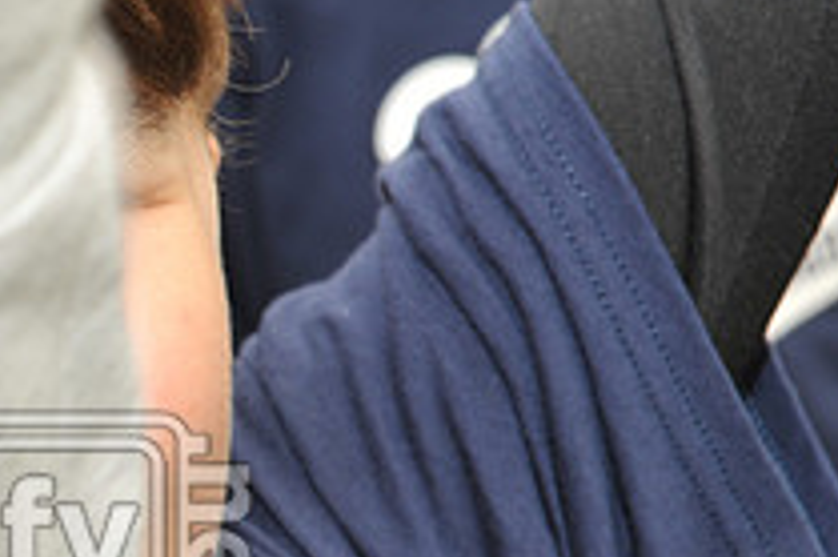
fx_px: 4512
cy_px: 561
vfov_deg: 7.0
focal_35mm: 194
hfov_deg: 10.4
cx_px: -253
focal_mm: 70
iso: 400
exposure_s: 1/250
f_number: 8
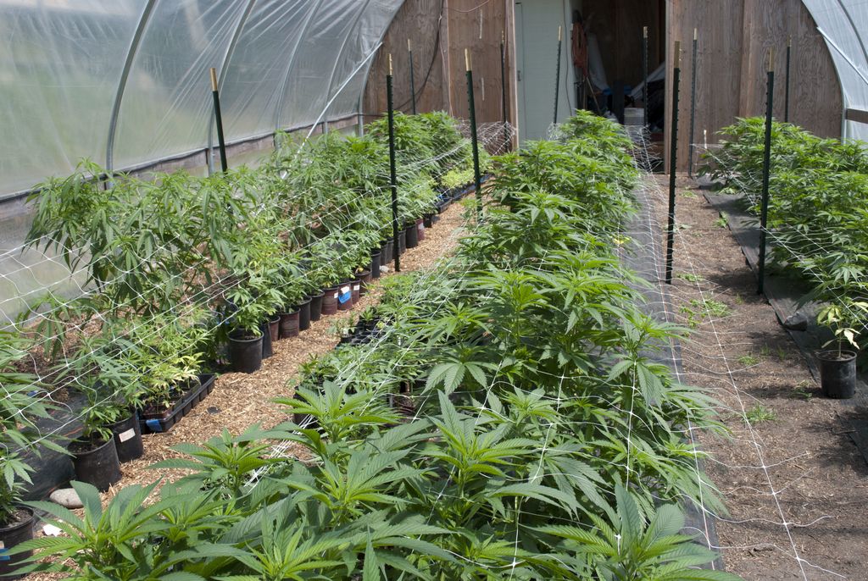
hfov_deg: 53.1
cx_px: 434
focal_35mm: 36
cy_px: 290
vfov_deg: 37.0
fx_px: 869
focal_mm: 24
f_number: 10
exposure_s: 1/200
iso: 200
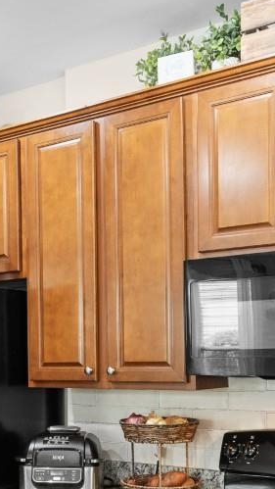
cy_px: 360
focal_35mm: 51
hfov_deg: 23.0
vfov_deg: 39.6
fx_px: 661
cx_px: 35
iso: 100
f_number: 4.5
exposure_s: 1/4
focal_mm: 10
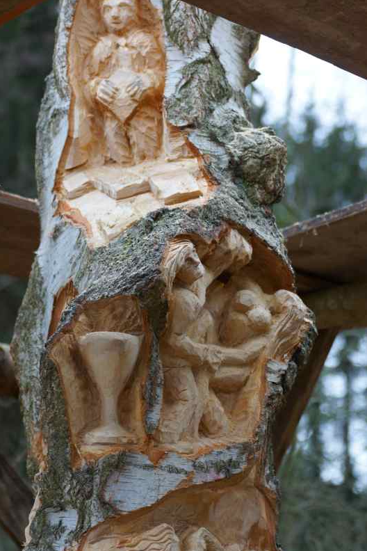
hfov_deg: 12.9
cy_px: 276
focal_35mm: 106
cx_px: 183
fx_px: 1621
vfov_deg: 19.3
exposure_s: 1/125
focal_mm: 70
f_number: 4
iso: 400
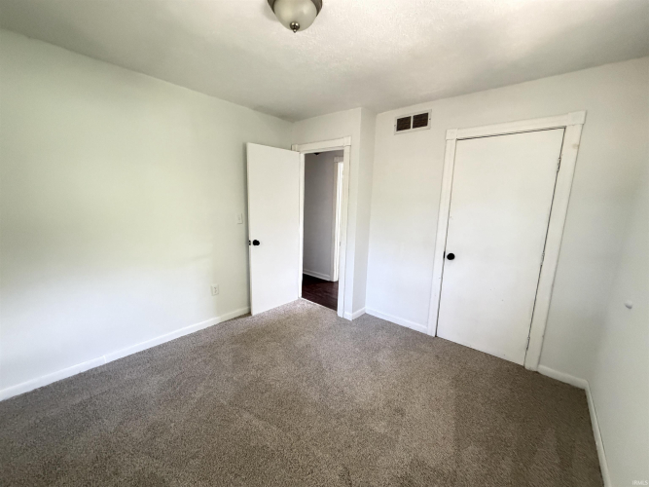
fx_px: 262
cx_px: 324
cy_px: 244
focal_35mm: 14
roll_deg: -0.5
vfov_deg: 85.7
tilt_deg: -11.8
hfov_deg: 102.1
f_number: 2.2
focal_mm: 2.22
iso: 640
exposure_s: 1/60
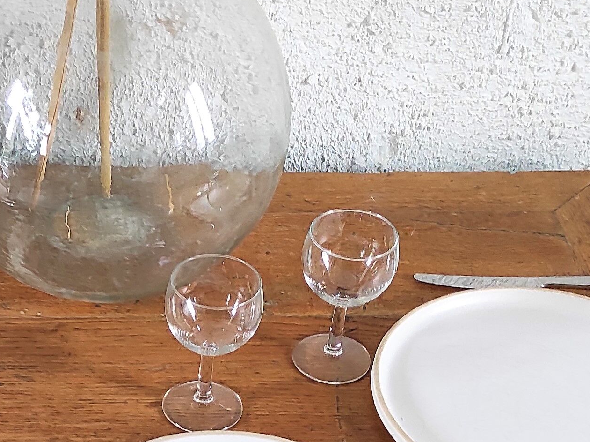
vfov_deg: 15.6
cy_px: 477
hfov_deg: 20.6
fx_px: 1566
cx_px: -6
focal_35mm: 92
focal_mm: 5.43
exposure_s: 1/33
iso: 506
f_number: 1.89
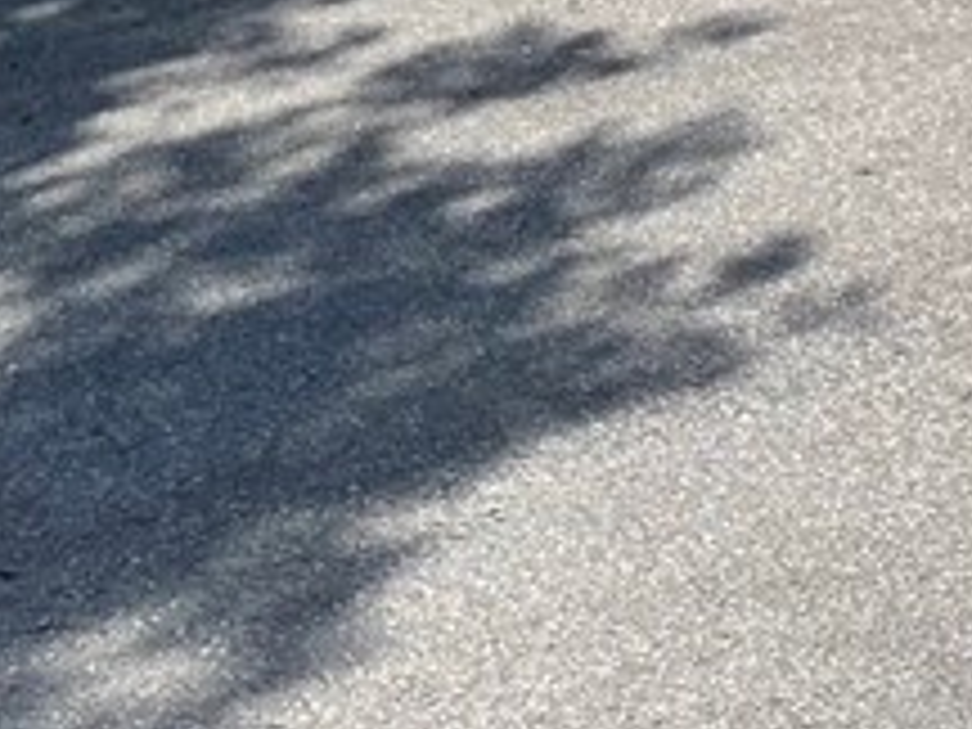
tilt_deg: -3.3
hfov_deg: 14.0
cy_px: -693
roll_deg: +0.9
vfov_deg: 11.0
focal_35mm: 123
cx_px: 1827
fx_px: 3454
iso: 32
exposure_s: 1/2564
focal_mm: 4.2
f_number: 1.6
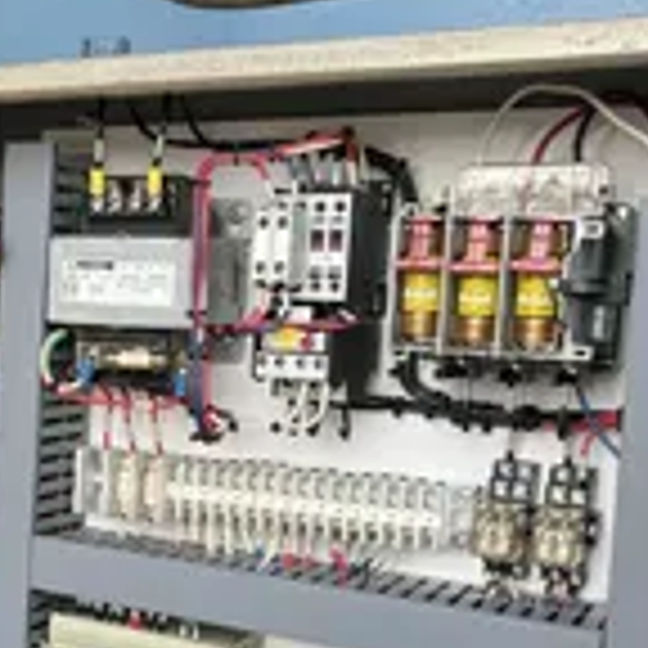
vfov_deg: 26.6
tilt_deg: -9.1
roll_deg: -2.1
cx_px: -104
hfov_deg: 24.6
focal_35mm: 64
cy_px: 459
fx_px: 1355
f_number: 1.5
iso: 40
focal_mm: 5.7
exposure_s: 1/153
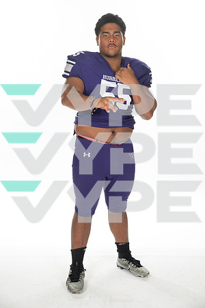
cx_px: 102
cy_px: 154
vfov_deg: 34.5
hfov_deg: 23.4
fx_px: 495
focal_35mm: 58
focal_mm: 58
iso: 800
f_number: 7.1
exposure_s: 1/320
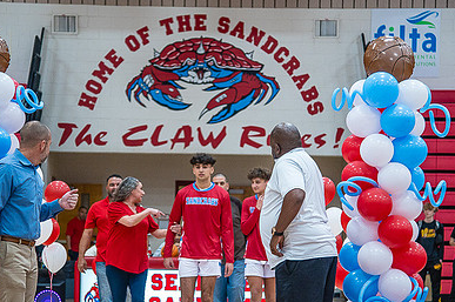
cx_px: 212
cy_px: 196
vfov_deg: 11.1
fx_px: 1553
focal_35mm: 123
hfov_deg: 16.7
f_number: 4
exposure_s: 1/320
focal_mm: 82
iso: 2000
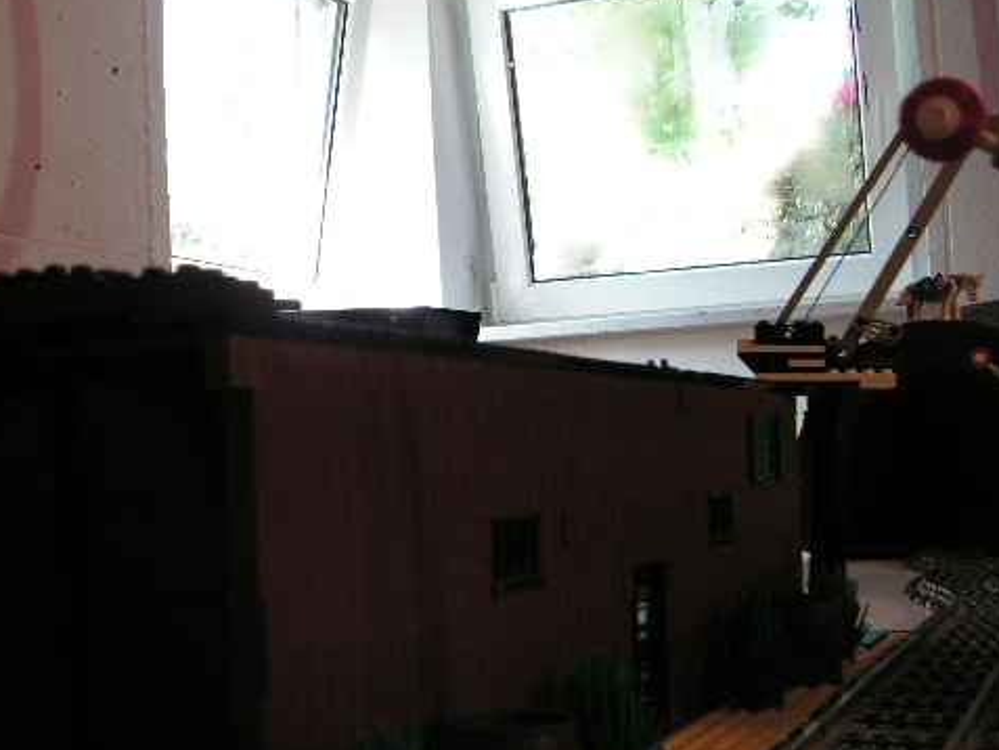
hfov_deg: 37.3
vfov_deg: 28.6
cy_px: 406
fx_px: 1472
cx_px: 373
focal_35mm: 51
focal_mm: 6.3
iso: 80
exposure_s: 1/45
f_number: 3.3
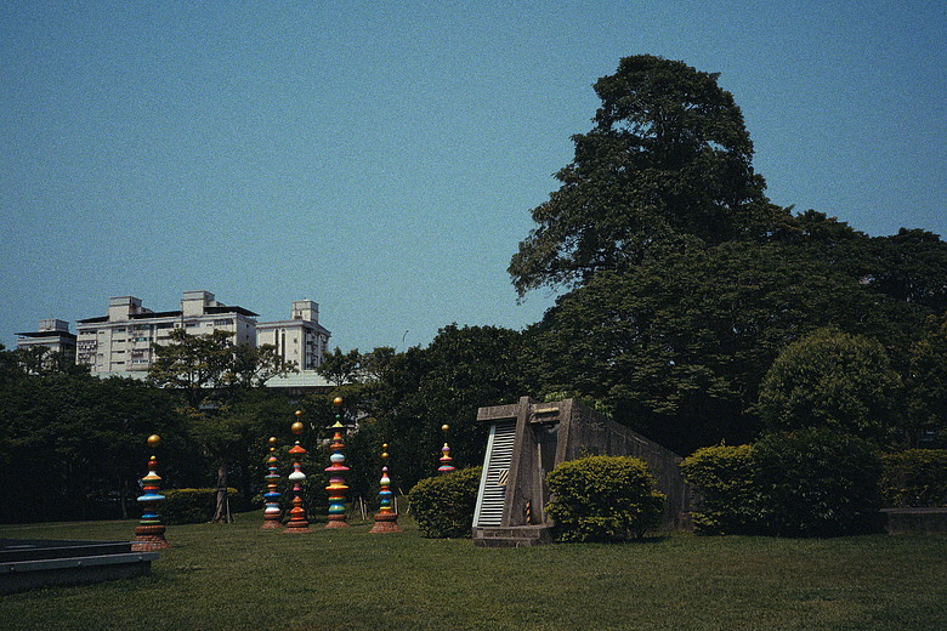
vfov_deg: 37.9
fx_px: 921
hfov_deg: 54.4
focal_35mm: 35
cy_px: 316
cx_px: 474
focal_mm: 35
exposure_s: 1/125
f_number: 11
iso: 200
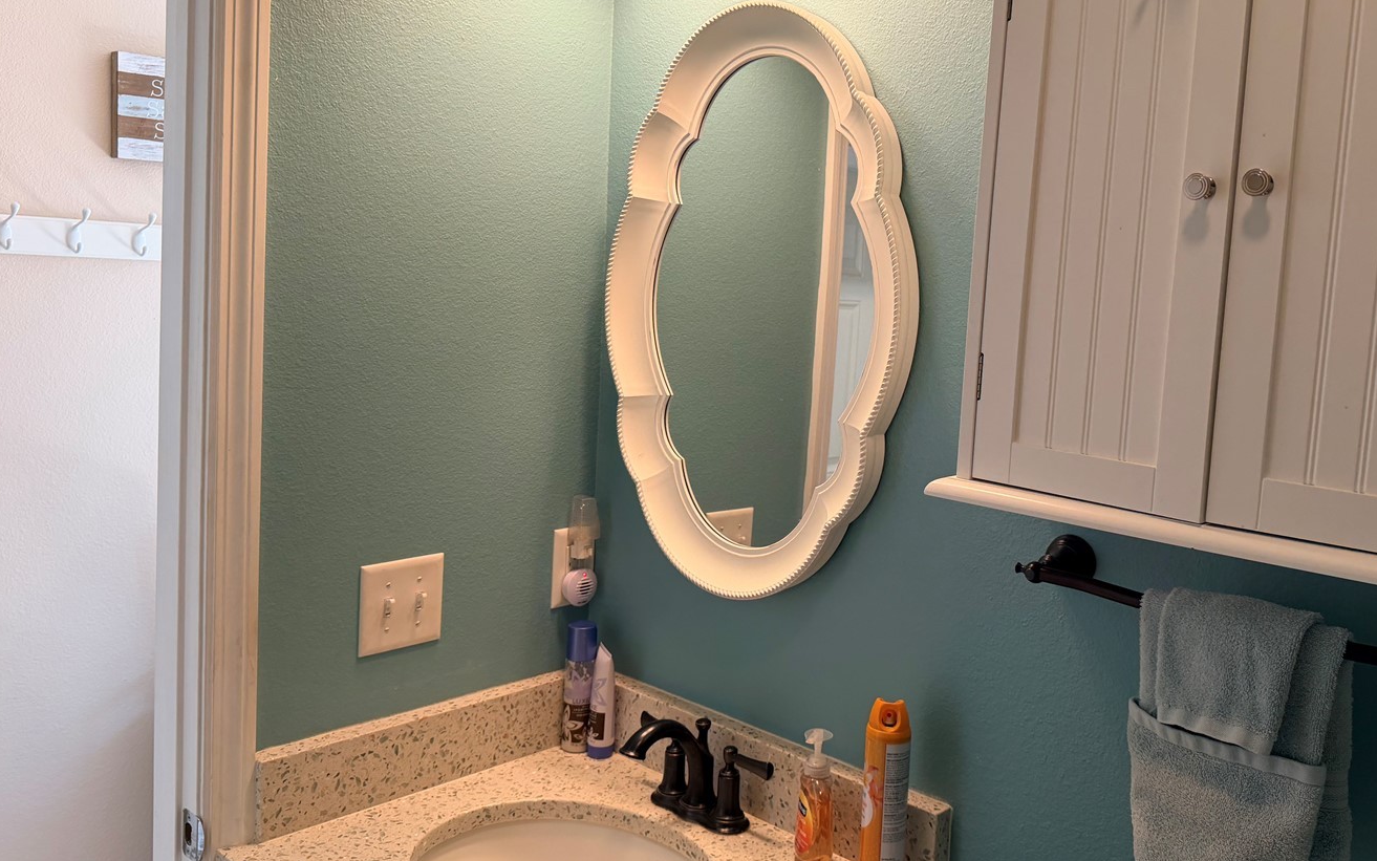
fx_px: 1164
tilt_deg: -3.7
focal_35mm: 31
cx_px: 767
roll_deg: -2.1
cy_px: 376
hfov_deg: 61.1
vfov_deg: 40.5
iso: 160
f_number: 1.78
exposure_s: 1/120
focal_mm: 6.76
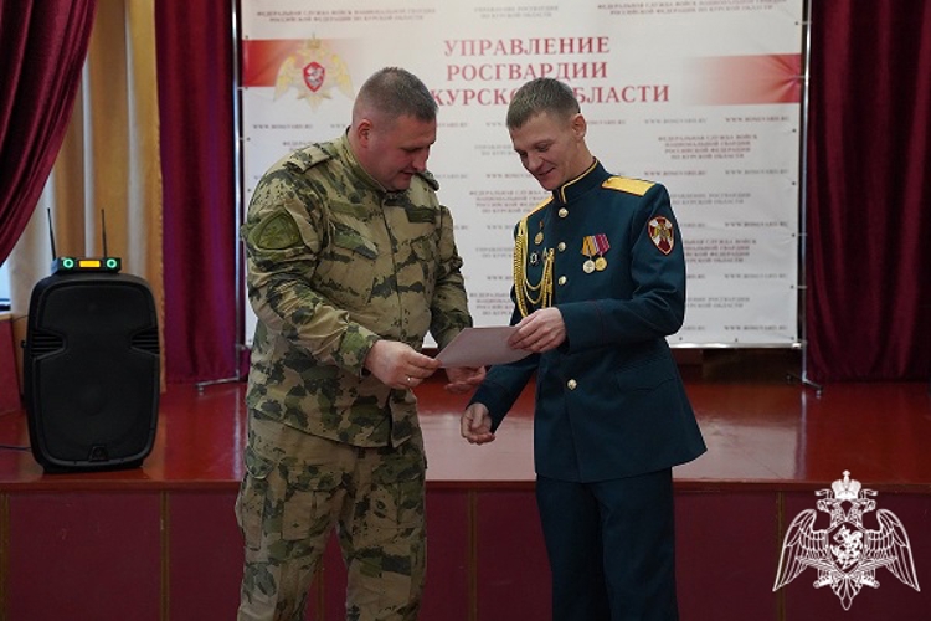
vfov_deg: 24.6
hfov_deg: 36.2
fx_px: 1422
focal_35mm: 55
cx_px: 466
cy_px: 310
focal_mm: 55
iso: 8000
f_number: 4
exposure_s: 1/160
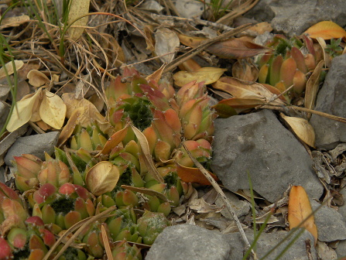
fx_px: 590
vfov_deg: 24.7
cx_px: 118
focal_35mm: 59
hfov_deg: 32.4
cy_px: 181
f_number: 3.2
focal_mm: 5.9
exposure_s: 1/200
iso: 64
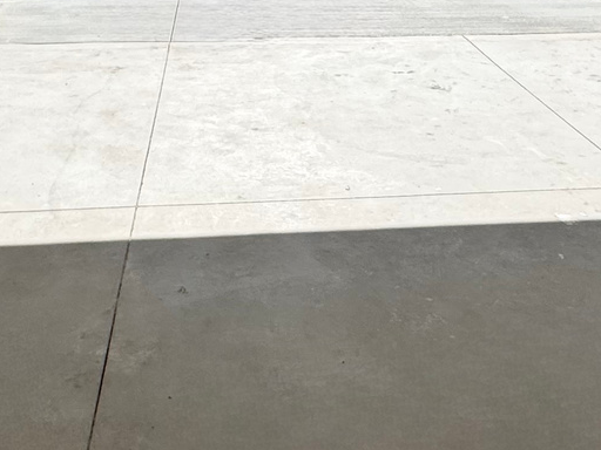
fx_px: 972
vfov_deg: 26.1
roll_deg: +0.0
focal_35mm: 56
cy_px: 246
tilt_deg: -24.6
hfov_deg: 34.3
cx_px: 330
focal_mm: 2.22
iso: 50
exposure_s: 1/2985
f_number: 2.2
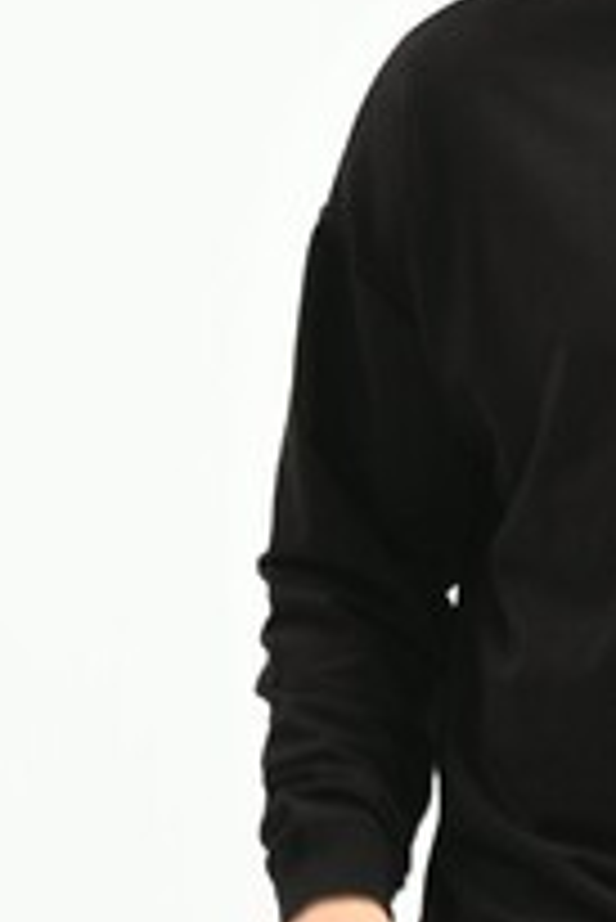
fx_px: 9096
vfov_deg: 5.8
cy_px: 391
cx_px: 805
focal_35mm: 355
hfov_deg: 3.9
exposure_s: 1/160
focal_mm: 135
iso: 100
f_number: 5.6
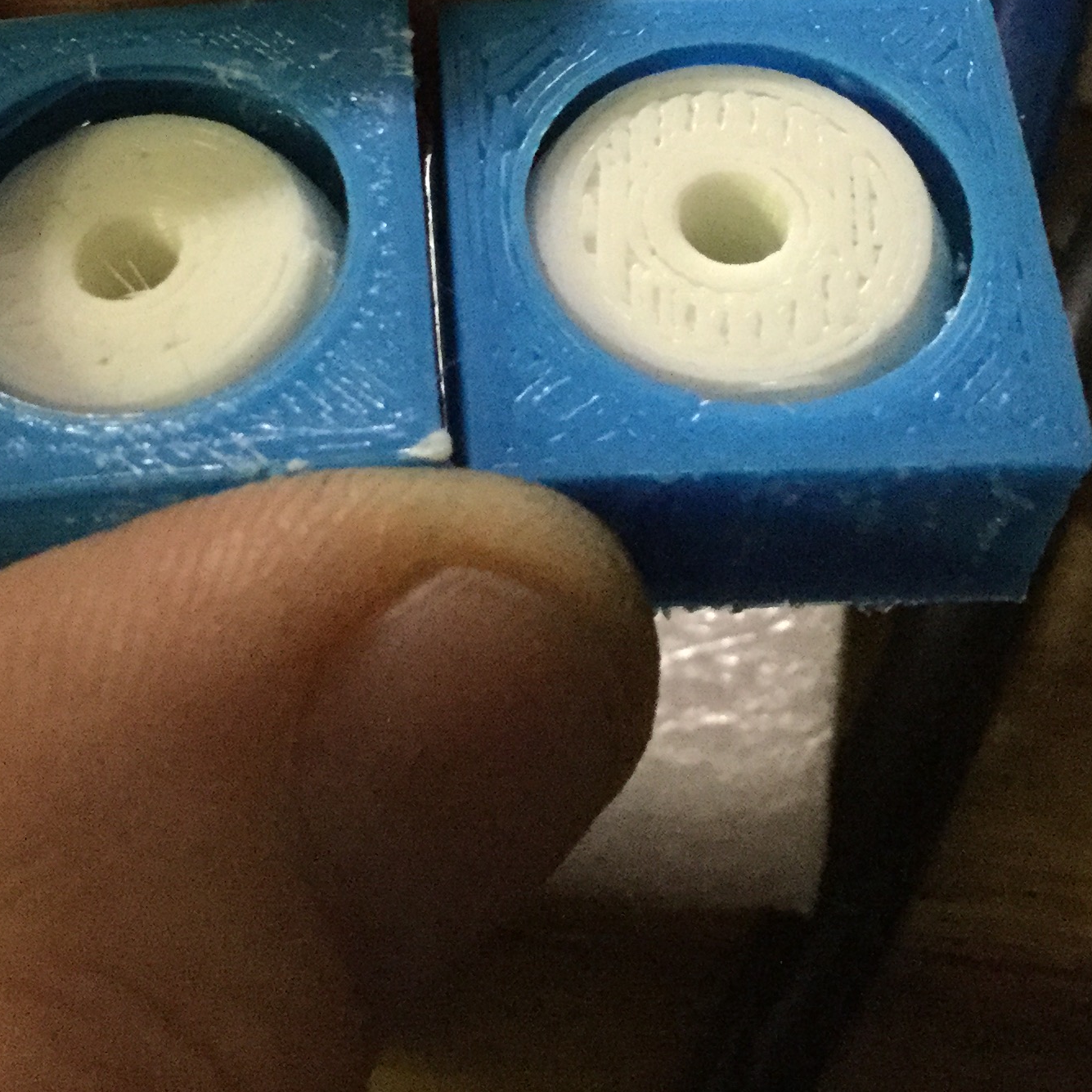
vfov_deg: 25.4
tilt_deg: -51.1
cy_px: 251
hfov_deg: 25.6
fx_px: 2391
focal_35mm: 67
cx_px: 358
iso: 320
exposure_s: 1/15
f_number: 2.4
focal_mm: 3.3
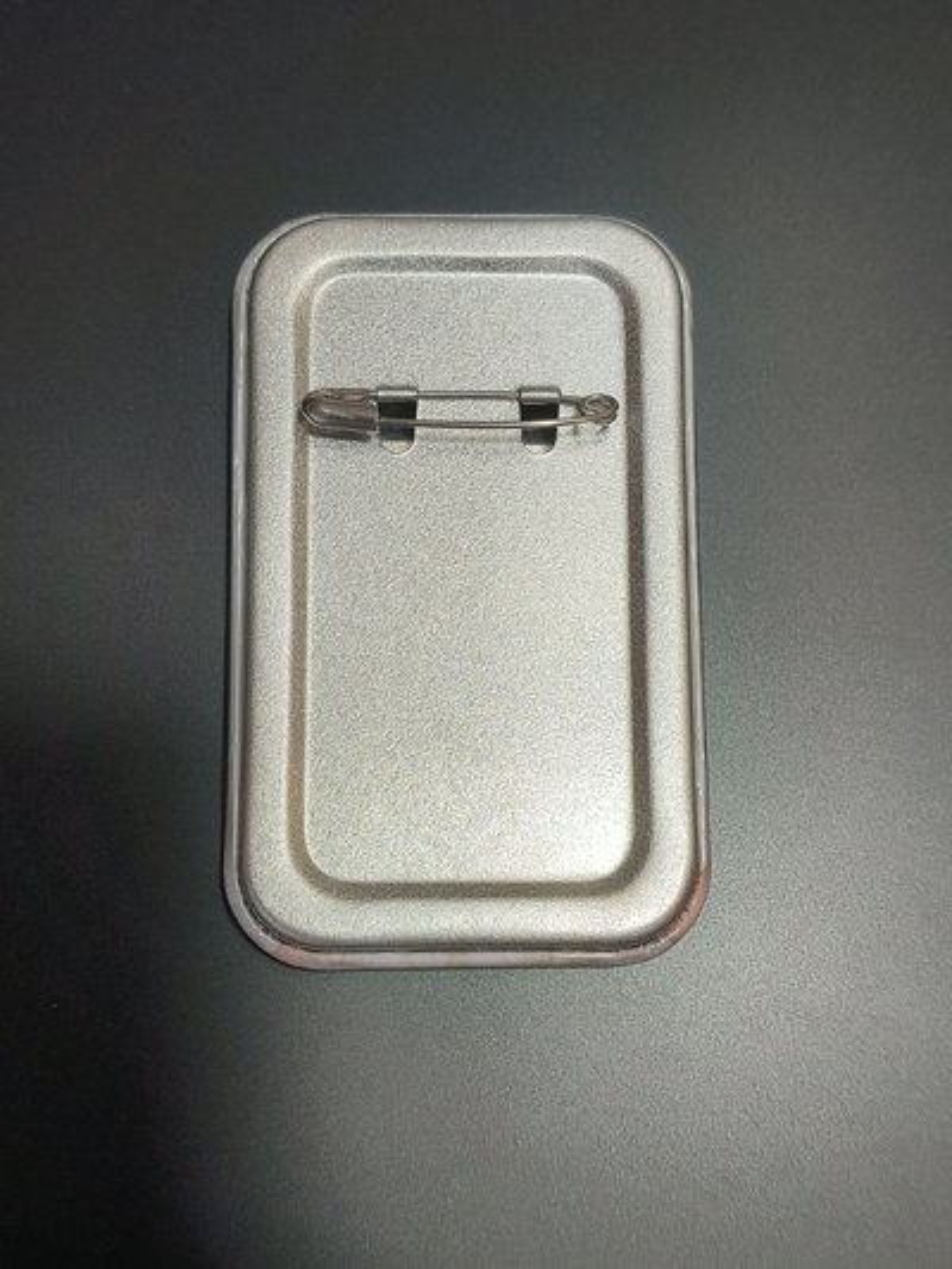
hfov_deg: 30.9
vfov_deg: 40.4
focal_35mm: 47
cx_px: 476
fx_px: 1723
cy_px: 634
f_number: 1.8
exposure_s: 1/120
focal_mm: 4.84
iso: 100
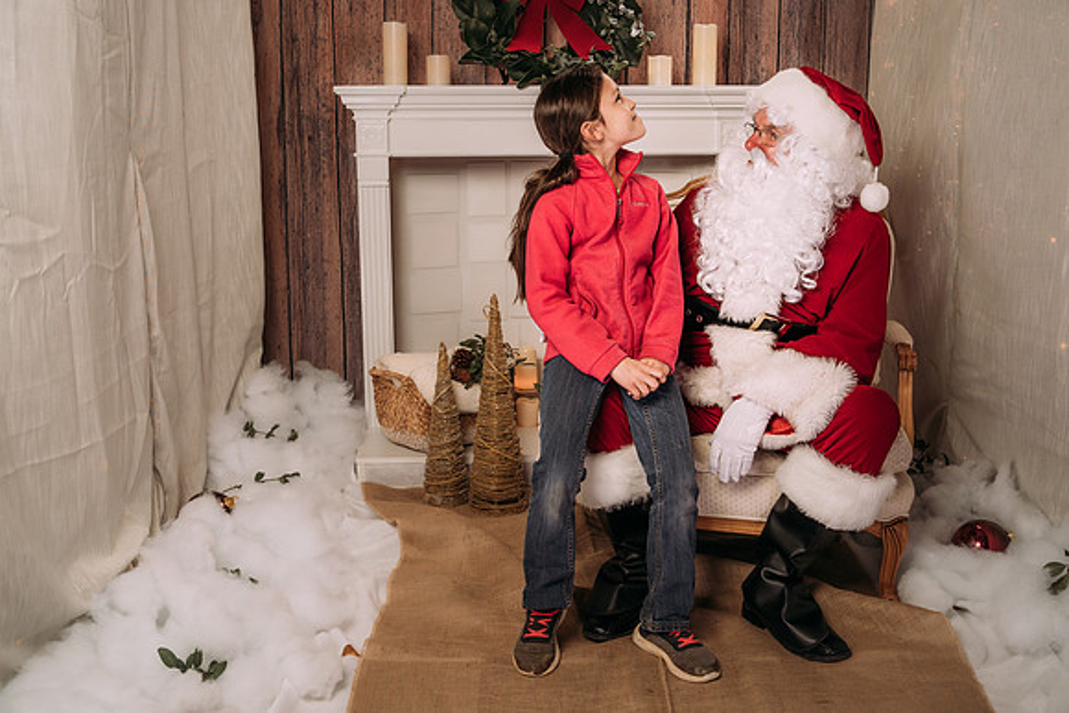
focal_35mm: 40
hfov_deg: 49.0
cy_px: 332
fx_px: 1173
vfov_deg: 33.8
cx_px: 540
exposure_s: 1/100
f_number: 5.6
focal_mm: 35
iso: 100
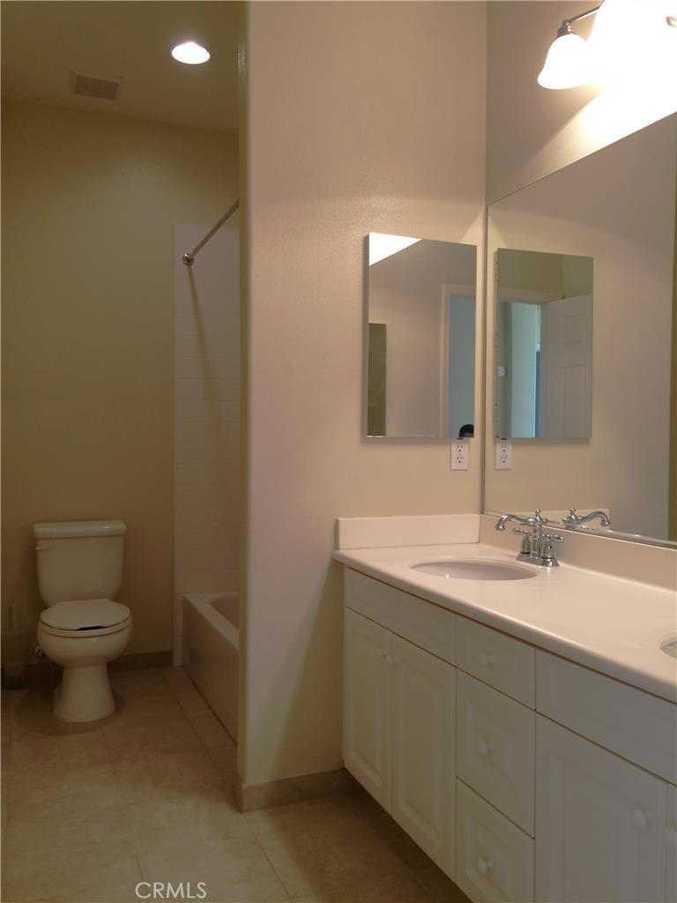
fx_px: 756
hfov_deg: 48.2
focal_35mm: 29
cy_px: 452
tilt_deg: -2.4
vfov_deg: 61.7
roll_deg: -0.7
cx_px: 338
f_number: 2.2
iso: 40
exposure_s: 1/30
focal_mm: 4.15
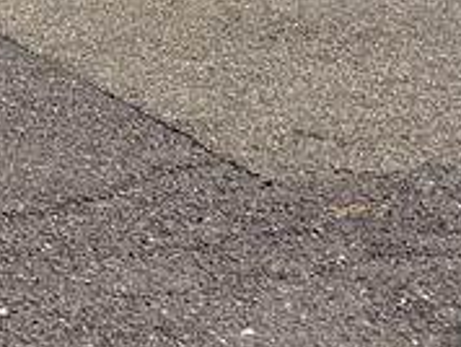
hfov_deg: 11.8
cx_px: -622
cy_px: -562
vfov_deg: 9.3
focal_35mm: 138
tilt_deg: +7.3
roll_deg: -1.1
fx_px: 1840
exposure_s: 1/4975
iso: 80
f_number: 1.78
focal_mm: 6.76
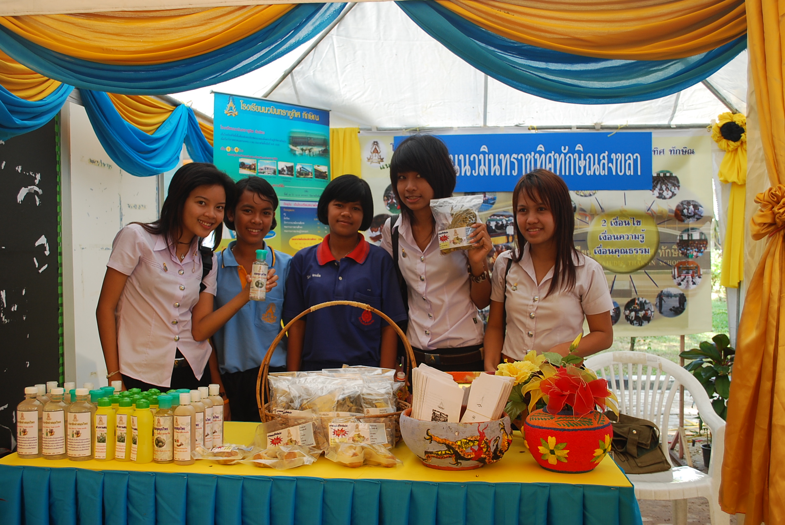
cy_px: 262
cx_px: 392
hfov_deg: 53.1
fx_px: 786
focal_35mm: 36
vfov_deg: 37.0
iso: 200
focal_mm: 24
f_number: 5
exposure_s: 1/80
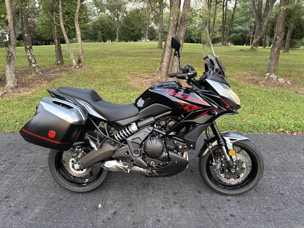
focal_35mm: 26
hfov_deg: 67.3
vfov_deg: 53.1
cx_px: 152
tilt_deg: -16.8
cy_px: 114
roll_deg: -0.4
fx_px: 228
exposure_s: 1/60
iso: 500
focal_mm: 5.96
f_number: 1.6
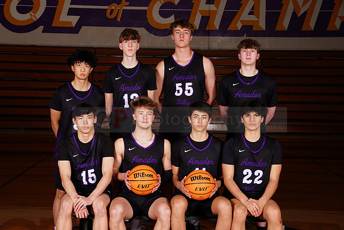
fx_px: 669
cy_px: 115
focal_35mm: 70
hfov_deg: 28.8
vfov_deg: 19.5
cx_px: 172
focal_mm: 70
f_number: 7.1
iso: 200
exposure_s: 1/200
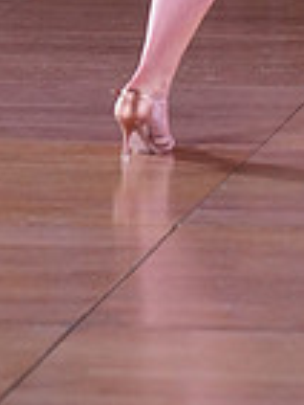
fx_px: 4057
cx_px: 460
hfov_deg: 4.3
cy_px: -388
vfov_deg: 5.6
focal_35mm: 347
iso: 2000
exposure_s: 1/400
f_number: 4
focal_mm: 88
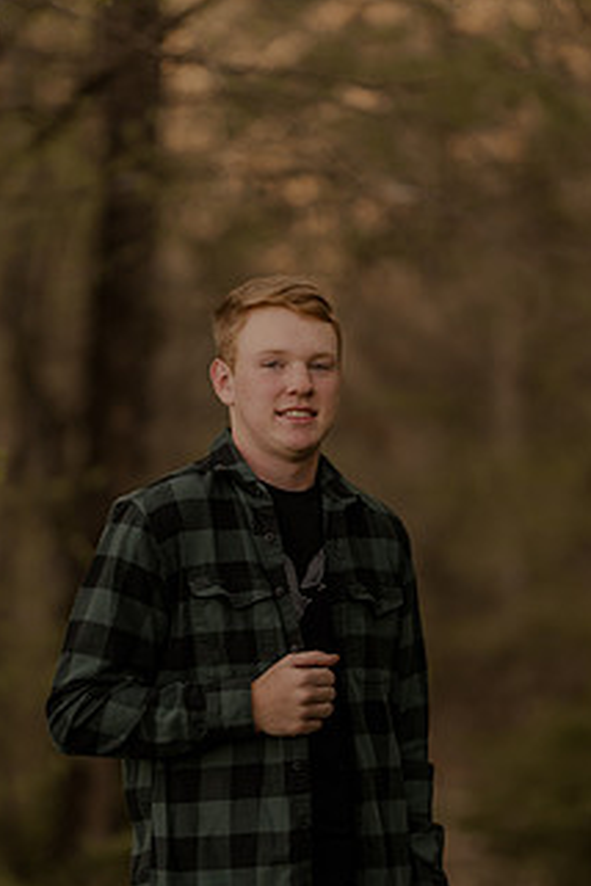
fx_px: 2930
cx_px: 268
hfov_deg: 11.5
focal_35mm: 119
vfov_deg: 17.2
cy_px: 519
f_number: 1.4
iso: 250
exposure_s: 1/800
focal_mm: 85
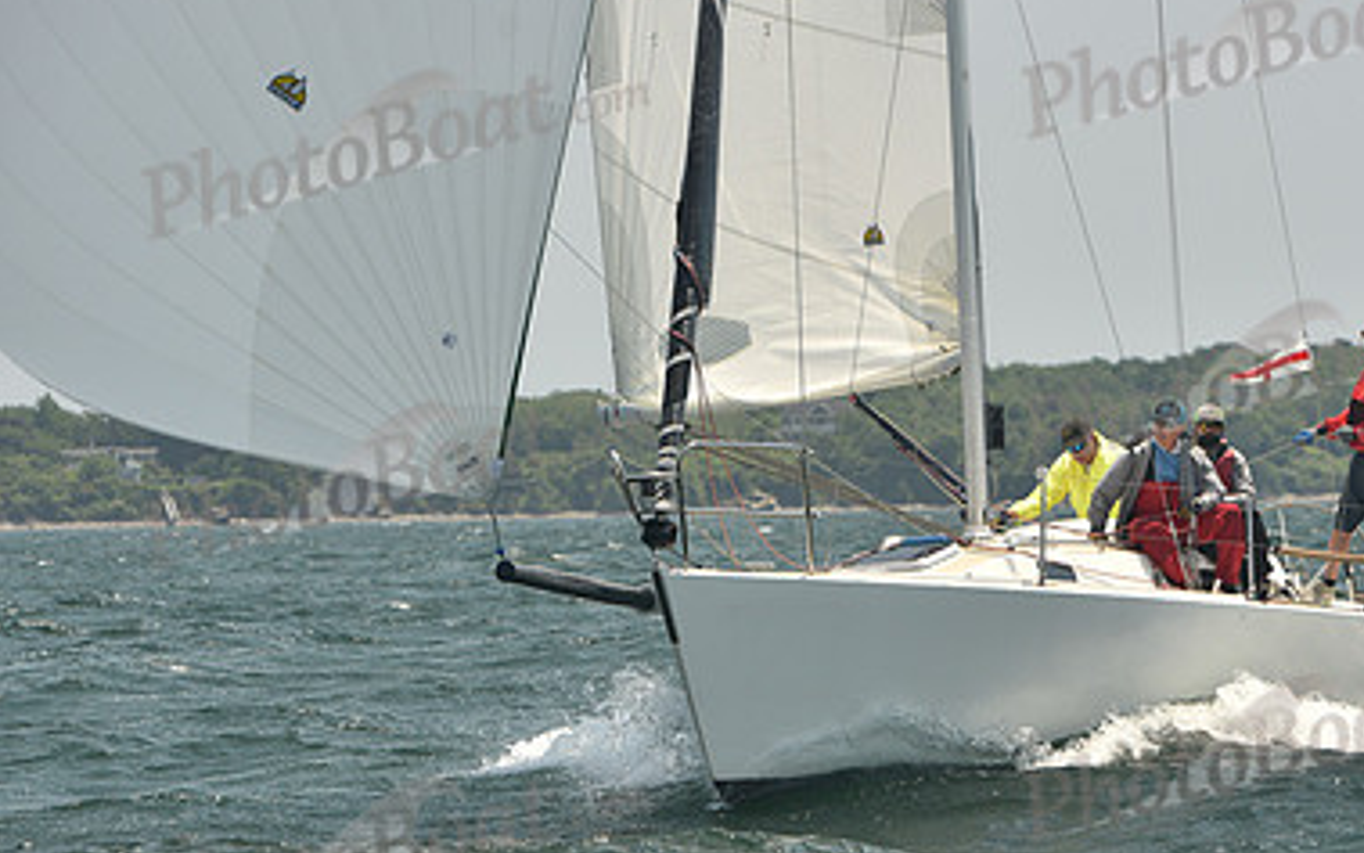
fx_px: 8700
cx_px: 839
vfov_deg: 5.6
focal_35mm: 234
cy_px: 614
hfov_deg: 9.0
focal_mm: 150
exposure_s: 1/640
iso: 250
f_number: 6.3
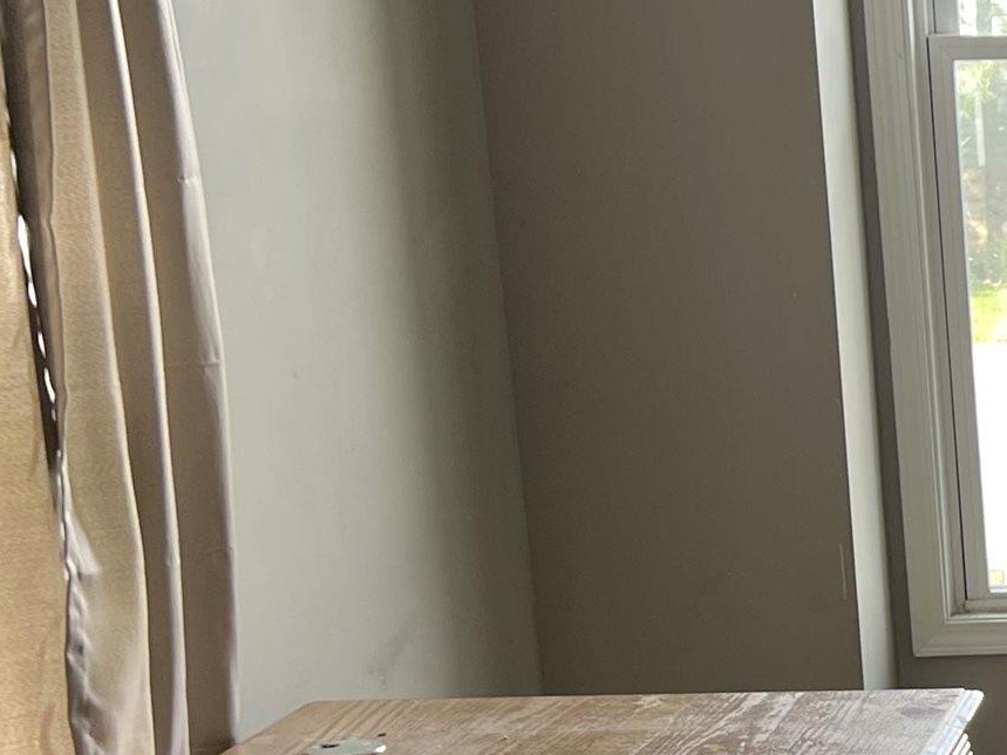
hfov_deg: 18.8
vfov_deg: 15.7
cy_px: 664
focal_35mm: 93
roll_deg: +0.7
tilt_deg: -13.6
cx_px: 1475
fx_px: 2705
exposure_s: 1/121
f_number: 1.5
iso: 64
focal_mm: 5.7
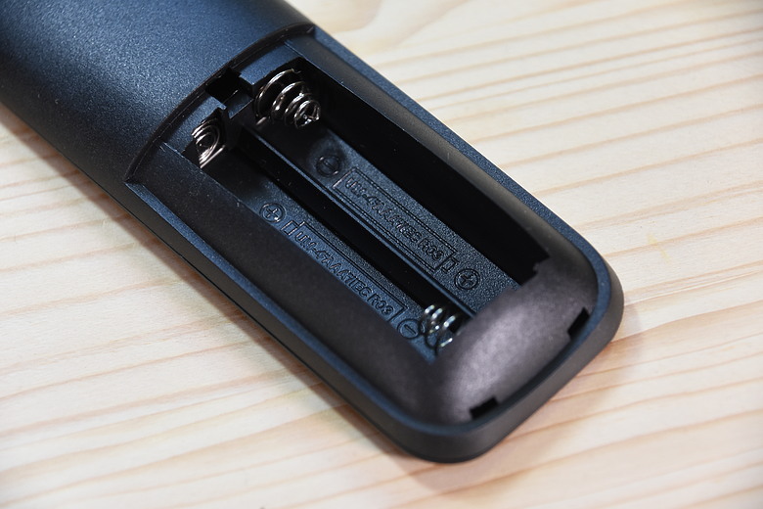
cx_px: 382
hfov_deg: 11.0
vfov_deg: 7.3
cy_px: 254
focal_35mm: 188
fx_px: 3974
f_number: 6.3
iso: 1000
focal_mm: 125
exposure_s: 1/100
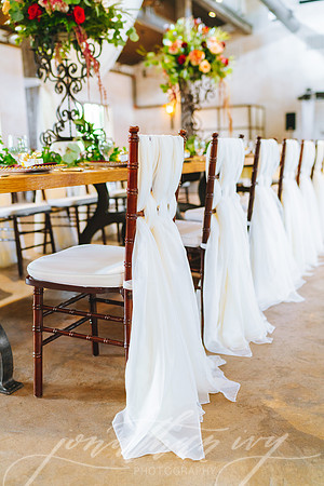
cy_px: 243
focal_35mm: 35
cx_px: 162
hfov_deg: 37.9
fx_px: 472
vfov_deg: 54.4
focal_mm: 35
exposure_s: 1/160
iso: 1600
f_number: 2
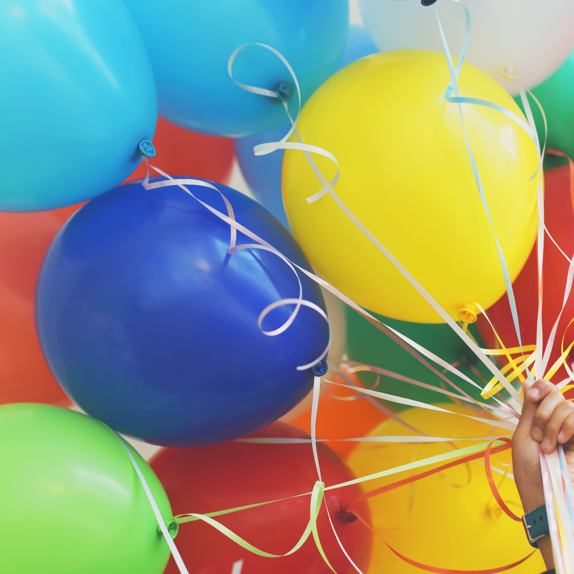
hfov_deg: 26.9
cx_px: 294
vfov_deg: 26.9
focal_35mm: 64
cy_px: 288
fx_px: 1201
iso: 1250
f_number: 3.2
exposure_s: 1/200
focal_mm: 50
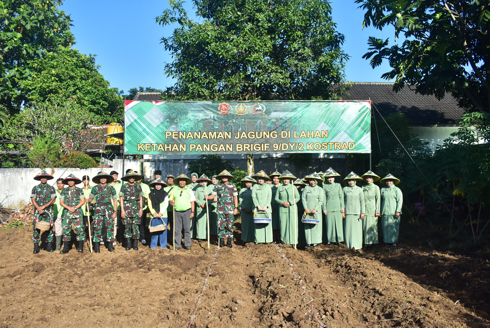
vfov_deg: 41.8
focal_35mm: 32
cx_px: 245
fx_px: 429
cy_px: 164
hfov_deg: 59.5
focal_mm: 21
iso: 400
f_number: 5.6
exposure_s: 1/2000
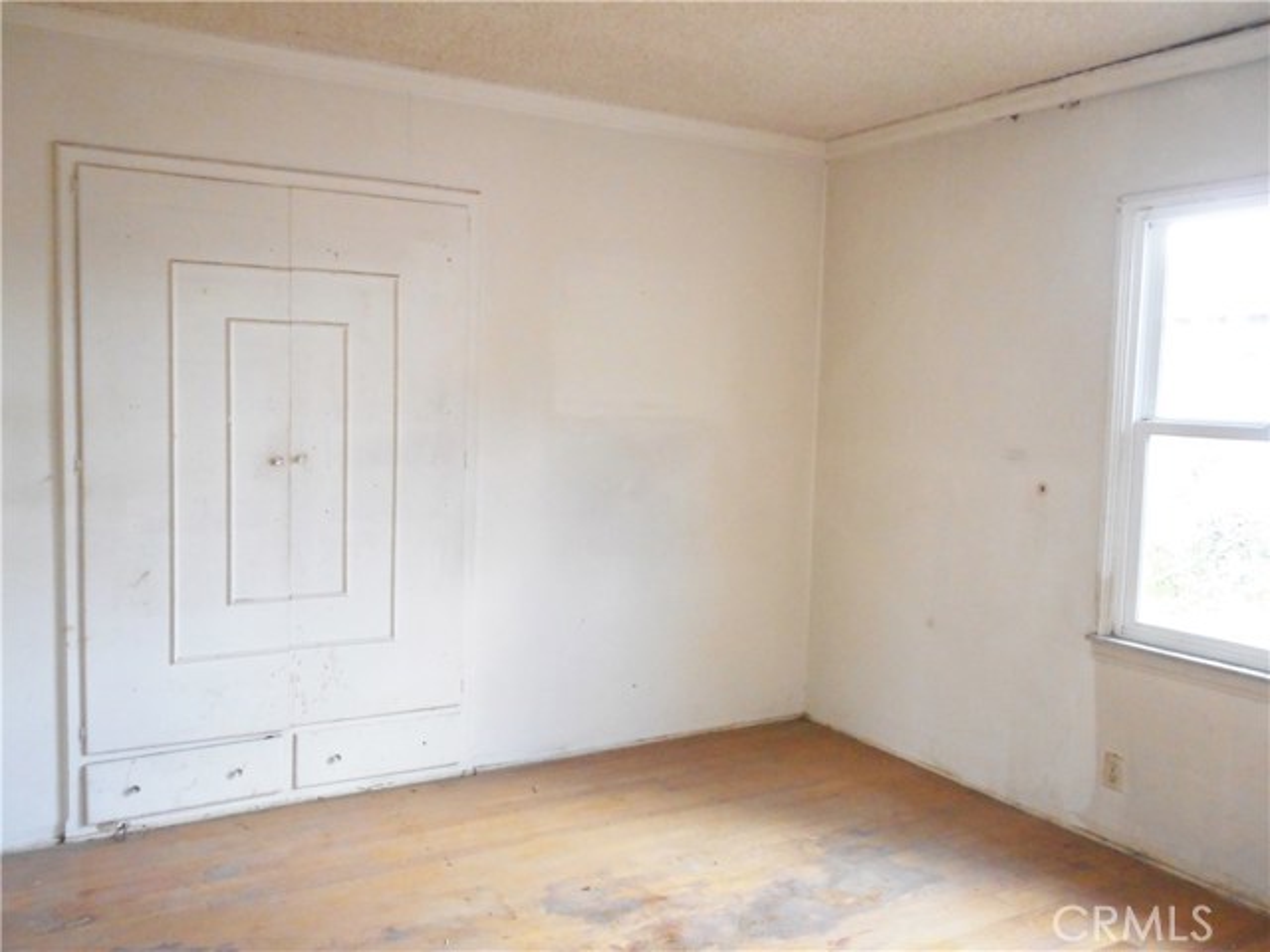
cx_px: 635
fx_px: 1064
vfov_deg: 48.2
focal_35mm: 29
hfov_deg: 61.7
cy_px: 476
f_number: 4
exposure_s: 1/30
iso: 400
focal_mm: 5.2
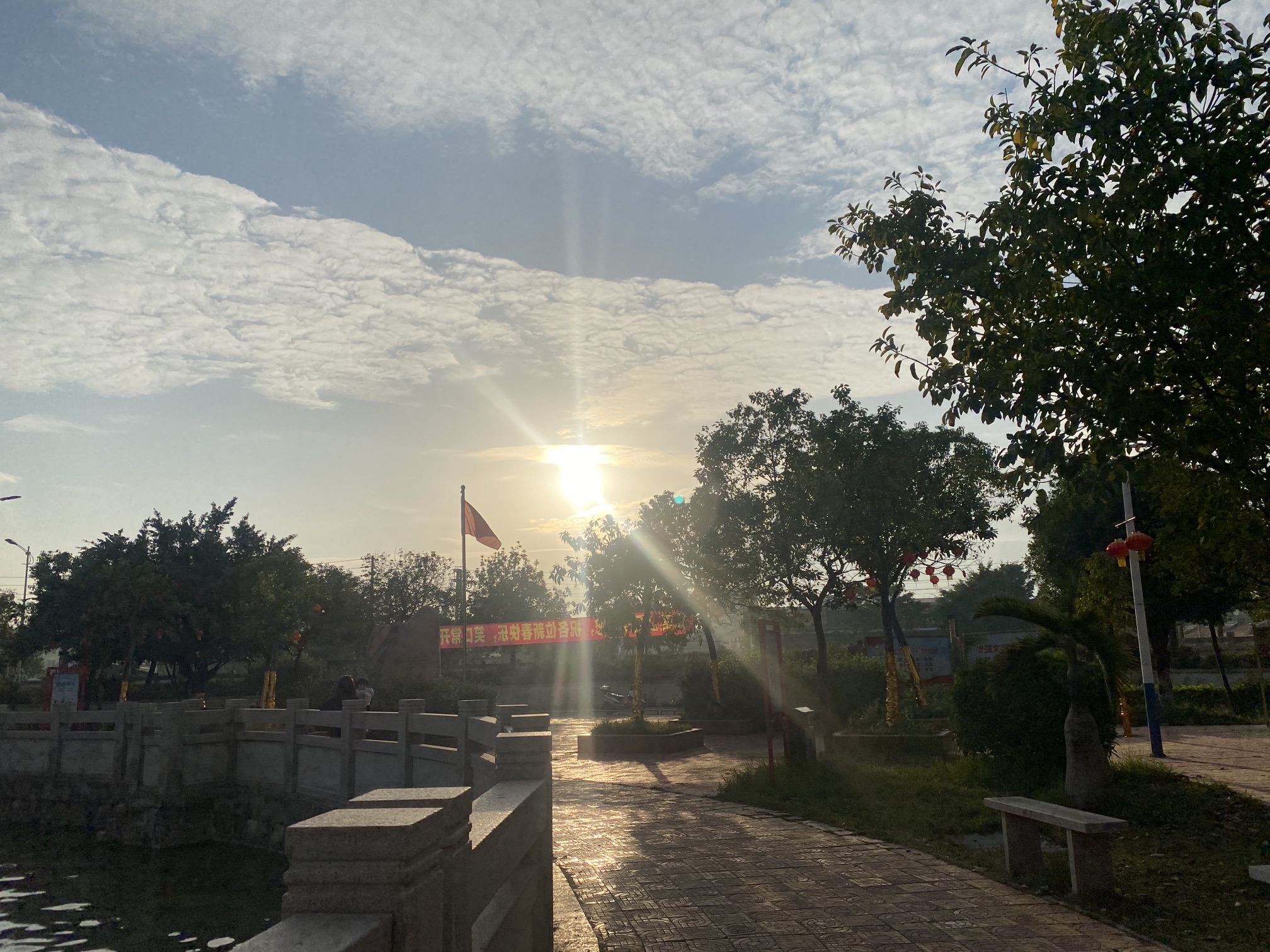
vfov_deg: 53.1
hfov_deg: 67.3
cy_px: 476
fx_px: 954
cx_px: 635
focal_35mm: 26
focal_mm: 4.25
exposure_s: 1/11494
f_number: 1.8
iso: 32
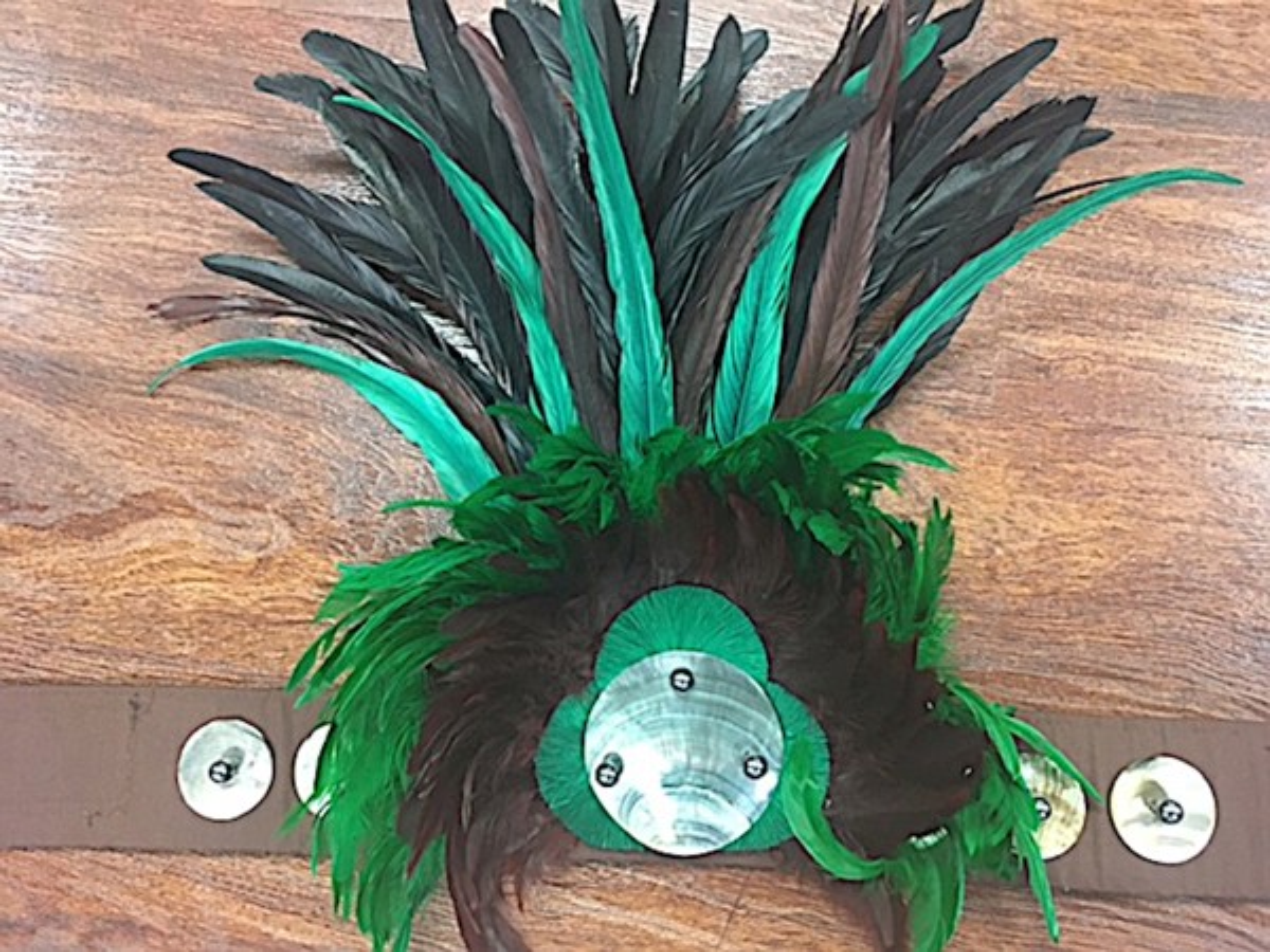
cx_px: 635
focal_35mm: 29
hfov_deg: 61.7
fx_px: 1064
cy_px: 476
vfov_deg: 48.2
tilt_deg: -80.9
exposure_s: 1/24
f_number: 2.2
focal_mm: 4.15
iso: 200
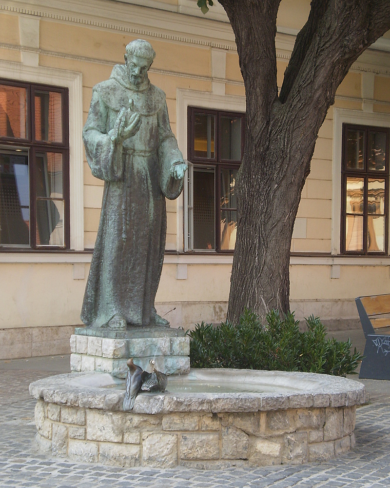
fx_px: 1082
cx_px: 207
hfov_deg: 20.4
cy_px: 268
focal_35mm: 75
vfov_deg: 25.4
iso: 64
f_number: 4.4
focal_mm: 11.3
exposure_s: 1/160
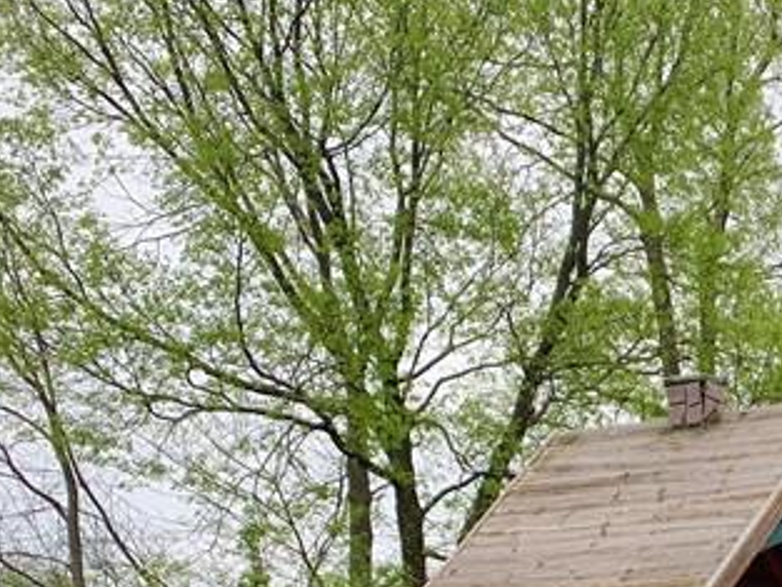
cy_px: 812
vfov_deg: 16.2
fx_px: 1921
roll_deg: -0.2
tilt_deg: -2.0
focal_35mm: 85
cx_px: 989
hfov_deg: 21.1
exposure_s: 1/227
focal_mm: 4.25
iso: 25
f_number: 1.8
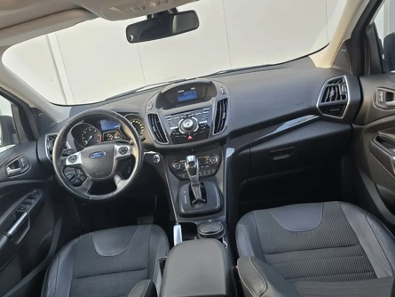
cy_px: 165
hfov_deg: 57.6
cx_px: 149
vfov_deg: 45.4
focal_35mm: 31
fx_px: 354
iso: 200
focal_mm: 6.3
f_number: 1.7
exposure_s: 1/100
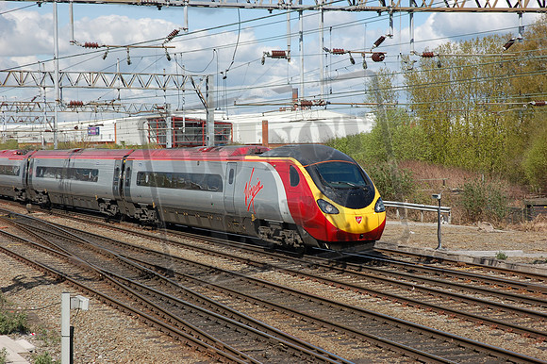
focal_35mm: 82
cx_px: 274
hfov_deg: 24.6
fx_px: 1253
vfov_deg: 16.5
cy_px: 182
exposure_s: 1/320
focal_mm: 55
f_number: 9
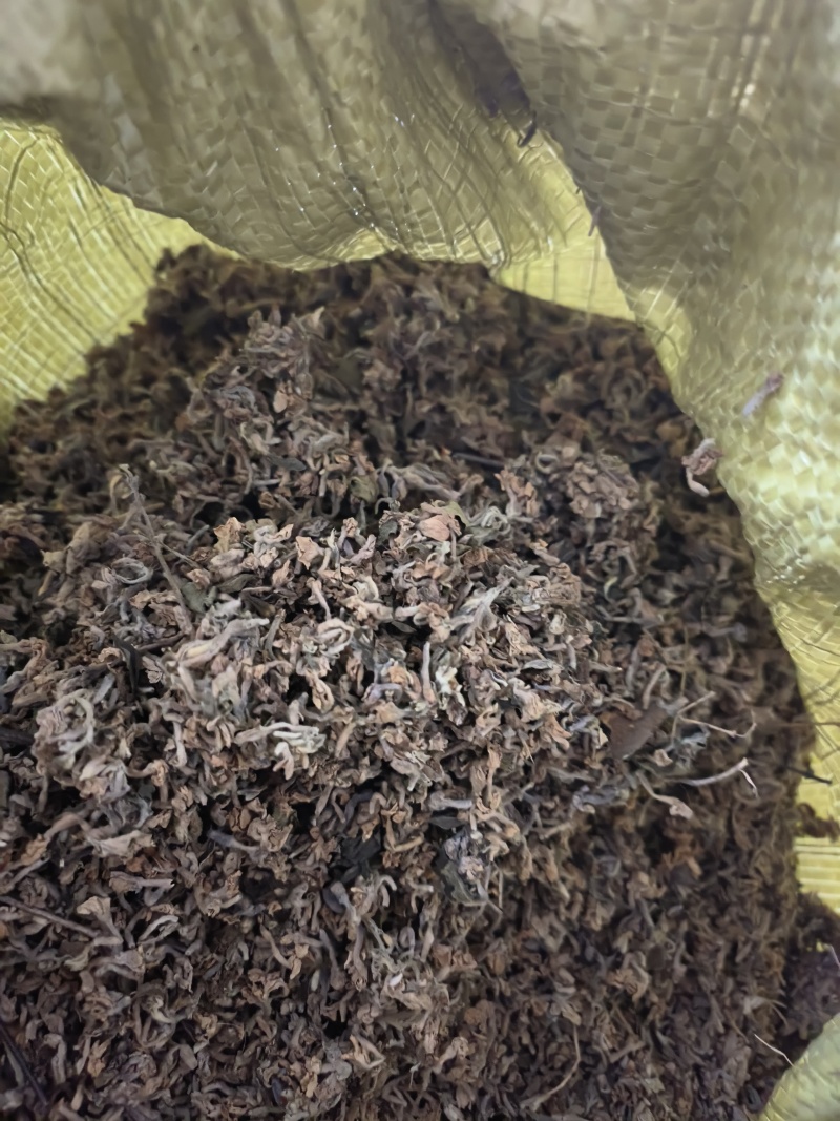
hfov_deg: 56.8
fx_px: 777
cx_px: 420
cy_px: 560
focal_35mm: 24
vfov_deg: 71.6
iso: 6152
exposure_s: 1/33.4
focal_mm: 5.42
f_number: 1.8
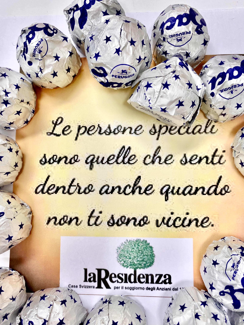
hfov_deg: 53.1
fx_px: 244
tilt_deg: -81.9
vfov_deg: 67.3
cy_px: 162
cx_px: 122
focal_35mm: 26
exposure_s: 1/100
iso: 80
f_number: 1.8
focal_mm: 4.25
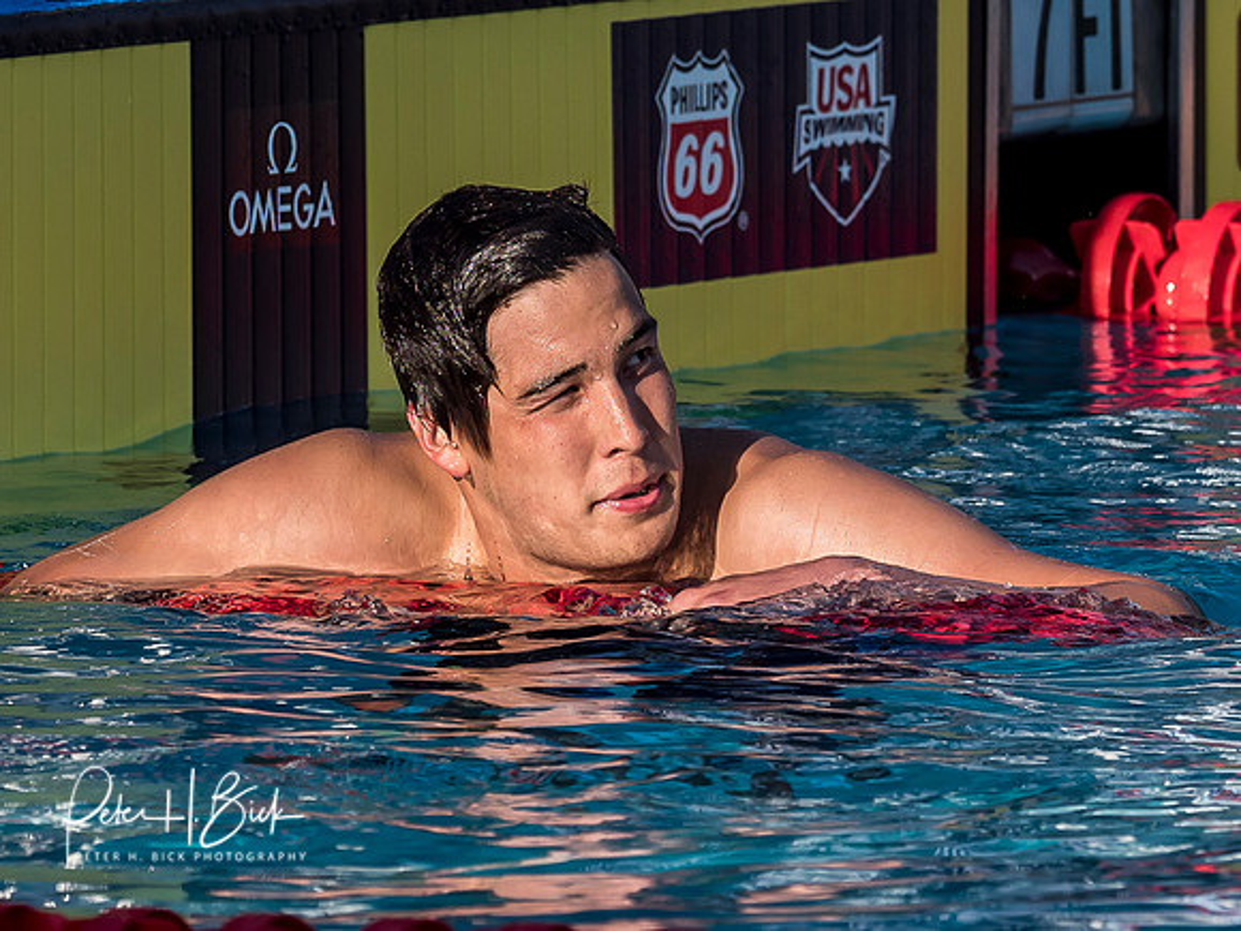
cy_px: 488
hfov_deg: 2.9
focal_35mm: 676
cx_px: 383
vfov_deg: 2.2
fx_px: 24224
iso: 200
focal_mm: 150
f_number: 5
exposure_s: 1/1000
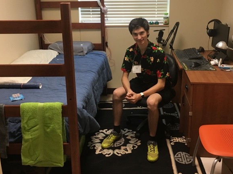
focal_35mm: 40
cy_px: 59
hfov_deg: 46.8
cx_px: 119
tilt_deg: -15.7
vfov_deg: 35.6
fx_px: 269
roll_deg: +1.6
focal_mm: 4.15
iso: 125
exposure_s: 1/30
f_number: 2.2
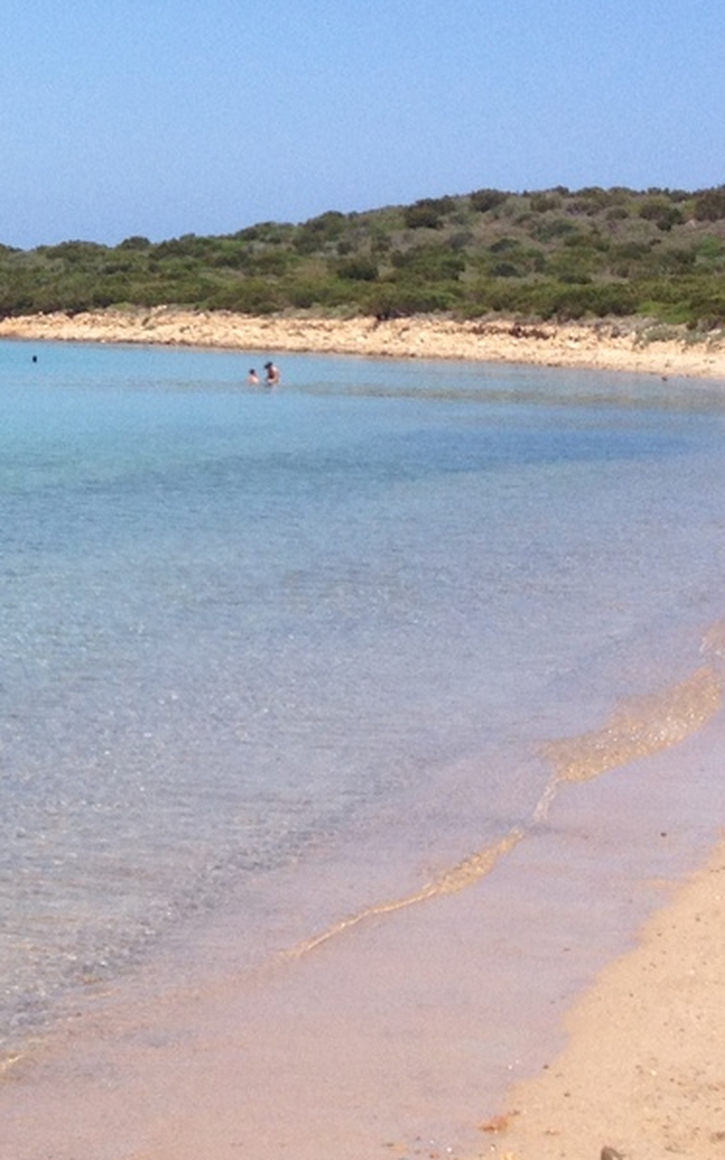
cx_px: -218
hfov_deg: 12.8
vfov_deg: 20.8
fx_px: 3130
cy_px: 276
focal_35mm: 99
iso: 50
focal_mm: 4.28
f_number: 2.4
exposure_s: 1/2045
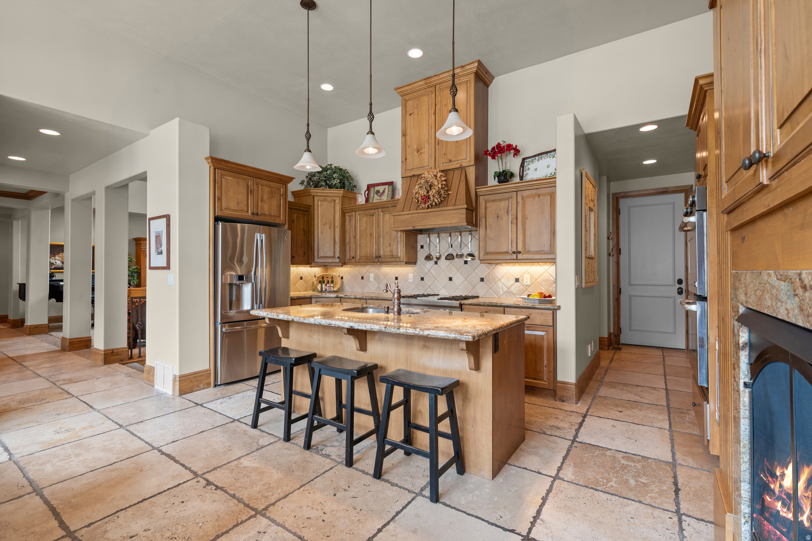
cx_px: 406
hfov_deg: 96.7
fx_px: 361
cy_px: 270
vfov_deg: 73.7
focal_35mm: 16
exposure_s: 1/3
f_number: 9
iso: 250
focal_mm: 16
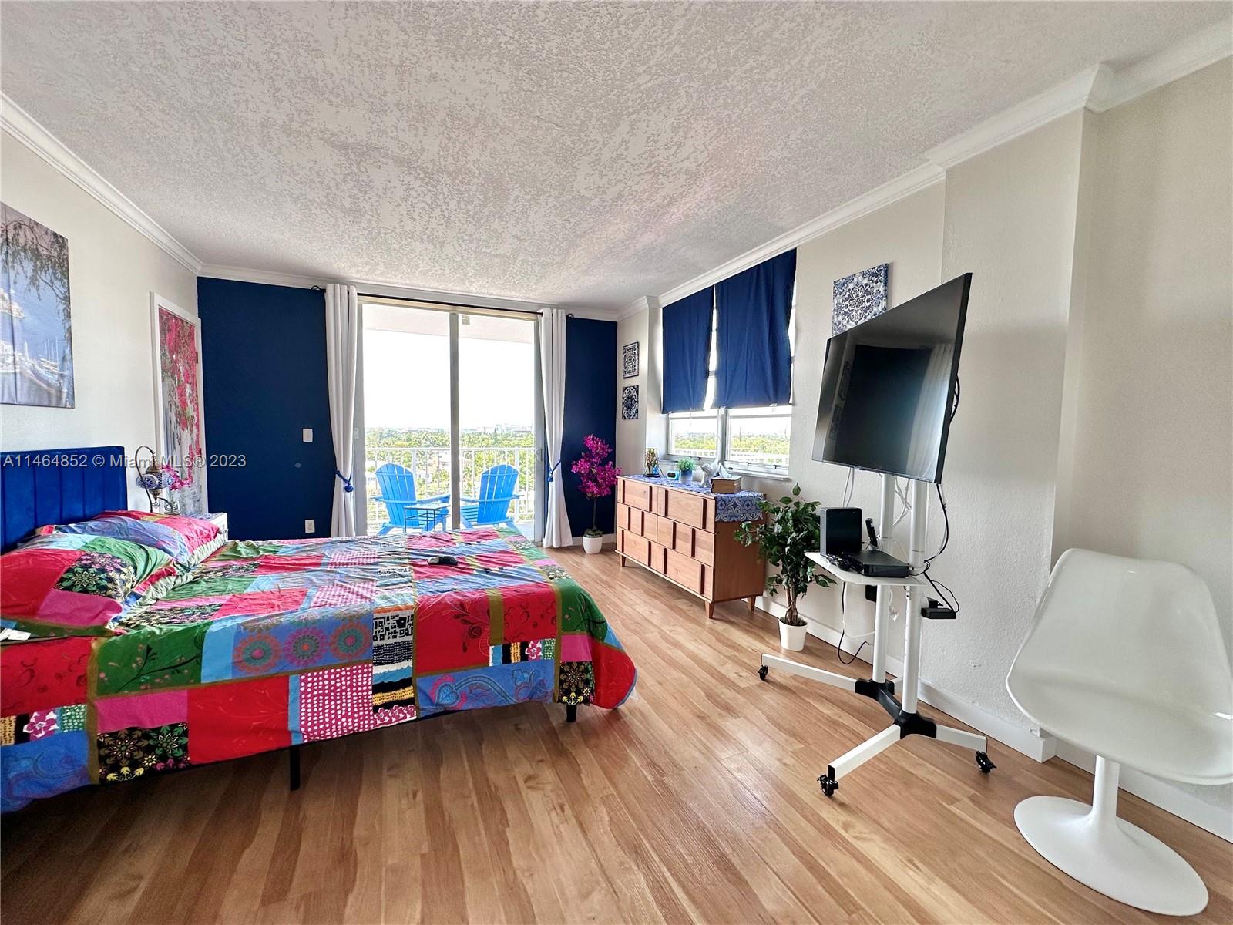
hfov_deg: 102.1
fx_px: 499
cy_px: 462
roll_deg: -0.7
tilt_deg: -4.3
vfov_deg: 85.7
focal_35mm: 14
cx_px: 616
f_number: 2.2
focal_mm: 2.22
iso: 40
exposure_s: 1/179
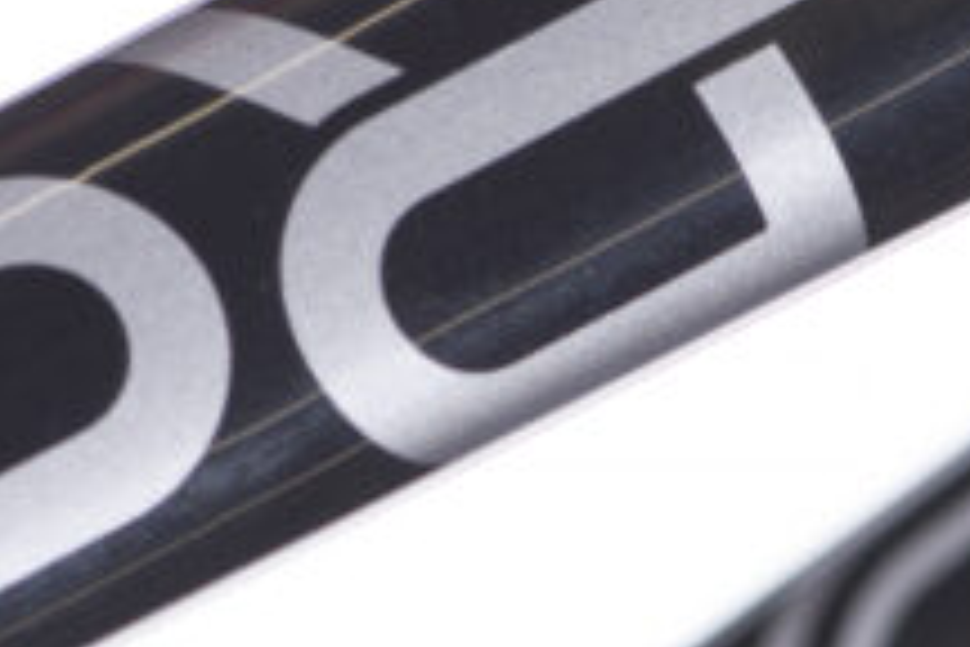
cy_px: 281
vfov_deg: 2.8
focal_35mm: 497
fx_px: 13390
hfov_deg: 4.1
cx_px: 606
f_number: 7.1
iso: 100
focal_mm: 105
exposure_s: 1/125
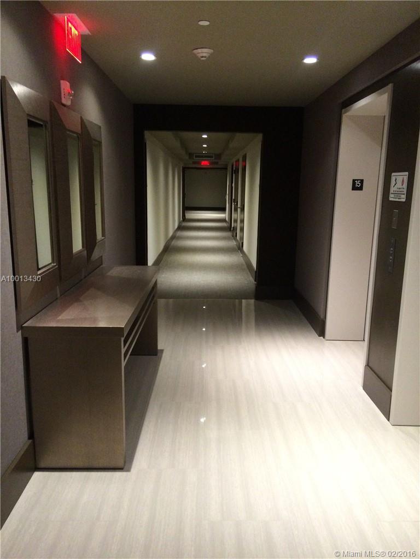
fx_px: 469
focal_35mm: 29
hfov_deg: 48.2
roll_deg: +0.0
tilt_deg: -12.2
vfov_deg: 61.7
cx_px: 210
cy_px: 280
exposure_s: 1/30
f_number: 2.2
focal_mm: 4.15
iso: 320
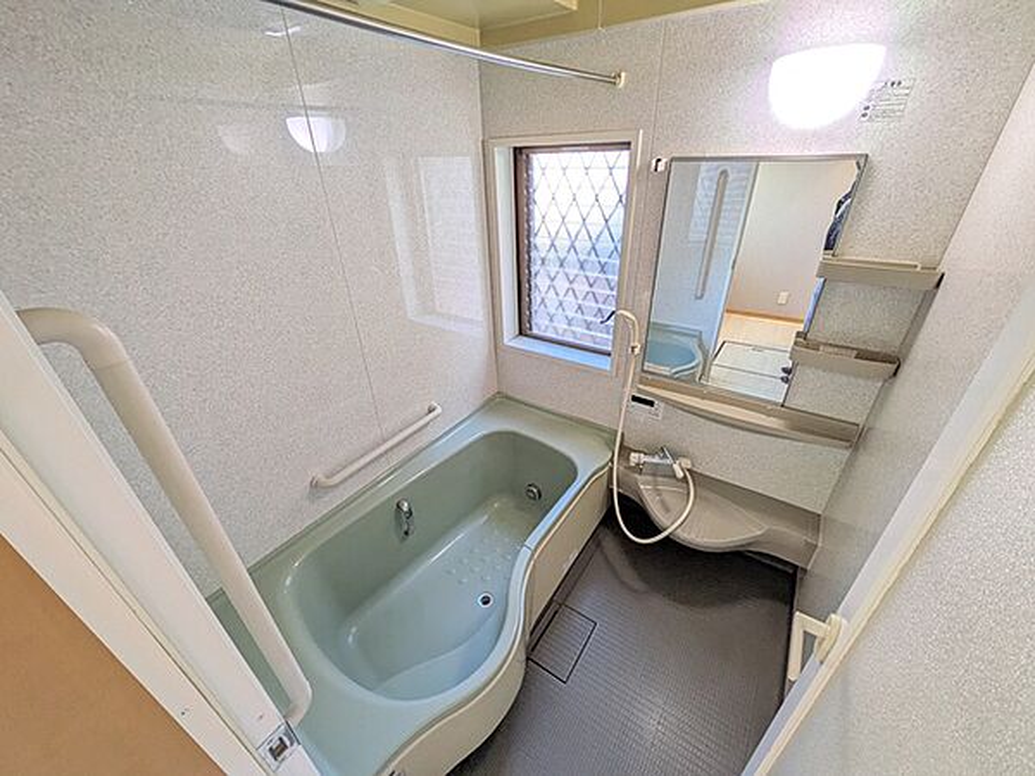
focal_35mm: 14
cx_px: 518
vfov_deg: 85.7
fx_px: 419
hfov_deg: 102.1
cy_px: 388
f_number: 2.2
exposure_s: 1/40
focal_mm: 1.83
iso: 68
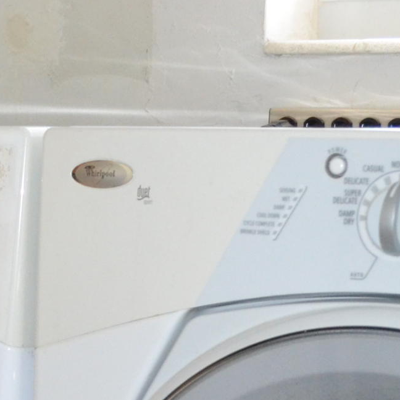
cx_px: -28
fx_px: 1543
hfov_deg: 14.5
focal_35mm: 118
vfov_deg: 14.0
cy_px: 572
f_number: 3.8
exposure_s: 1/60
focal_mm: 20
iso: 2000
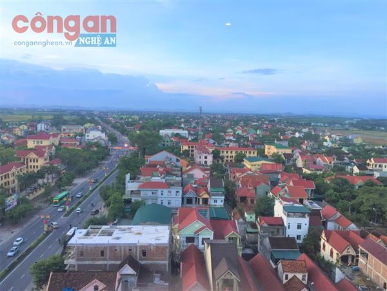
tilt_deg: -5.0
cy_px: 146
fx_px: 324
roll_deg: -1.8
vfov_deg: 48.2
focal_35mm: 29
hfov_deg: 61.7
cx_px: 194
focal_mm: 4.15
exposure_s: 1/100
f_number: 2.2
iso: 50
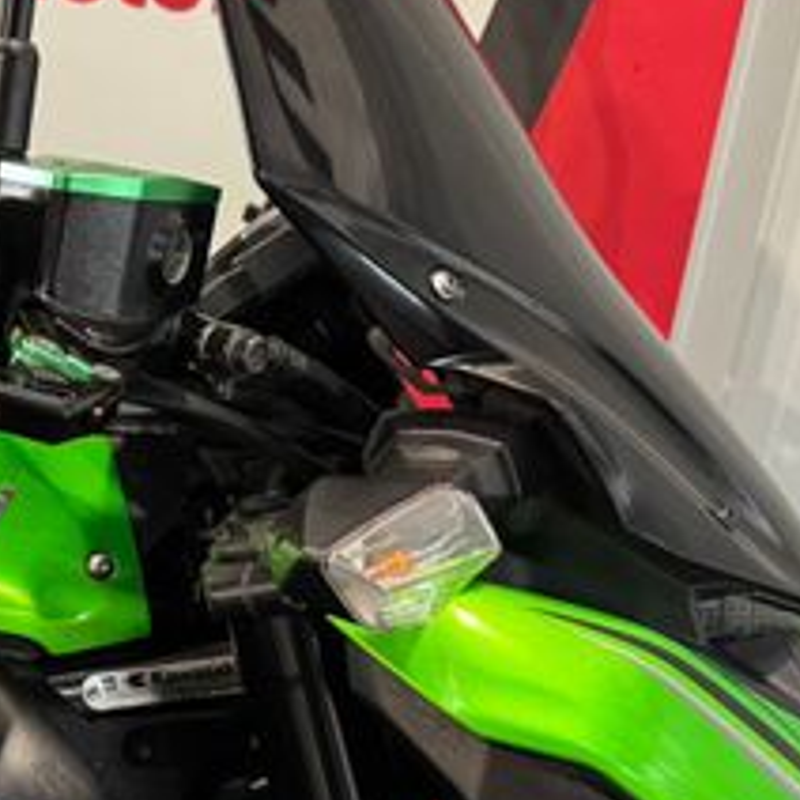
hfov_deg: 24.9
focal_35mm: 64
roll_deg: +1.6
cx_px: -91
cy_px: 611
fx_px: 1673
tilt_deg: -30.6
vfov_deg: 26.5
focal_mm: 6.76
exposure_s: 1/50
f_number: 1.78
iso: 500
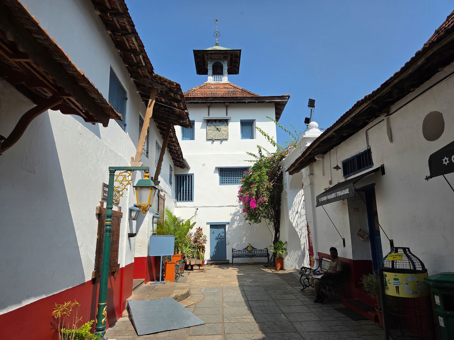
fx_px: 302
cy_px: 170
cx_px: 227
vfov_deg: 58.9
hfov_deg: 73.9
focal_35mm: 23
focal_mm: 5.4
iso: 80
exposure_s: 1/6839
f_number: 1.8
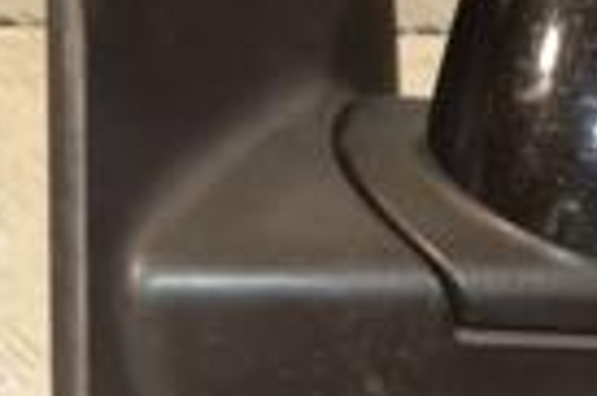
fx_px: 2720
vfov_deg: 8.3
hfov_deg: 12.3
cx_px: 680
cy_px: 287
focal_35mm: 164
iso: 800
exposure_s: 1/160
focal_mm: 25
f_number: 5
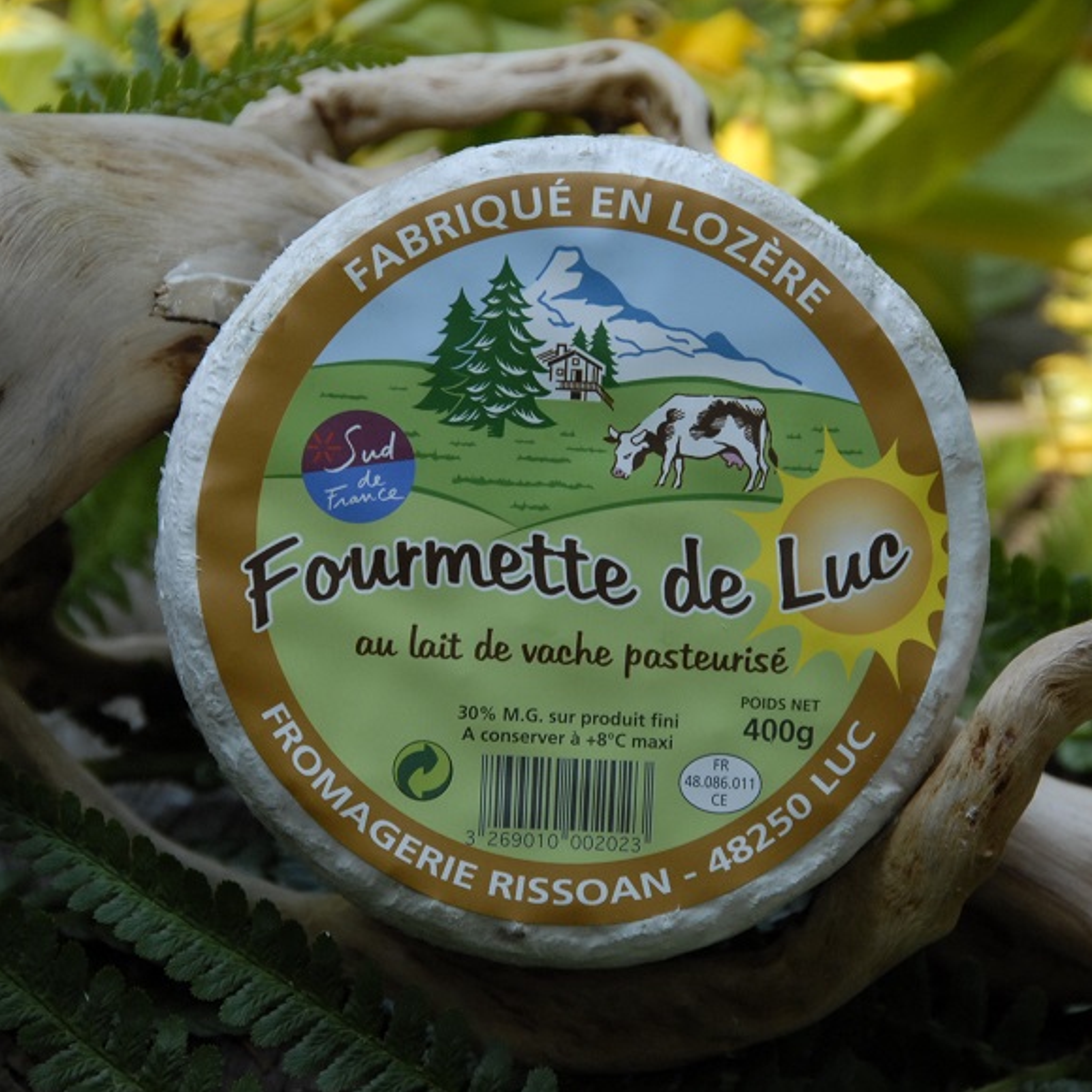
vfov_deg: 6.1
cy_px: 546
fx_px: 10243
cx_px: 618
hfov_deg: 6.1
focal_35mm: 287
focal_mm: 150
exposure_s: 1/90
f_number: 7.1
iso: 400
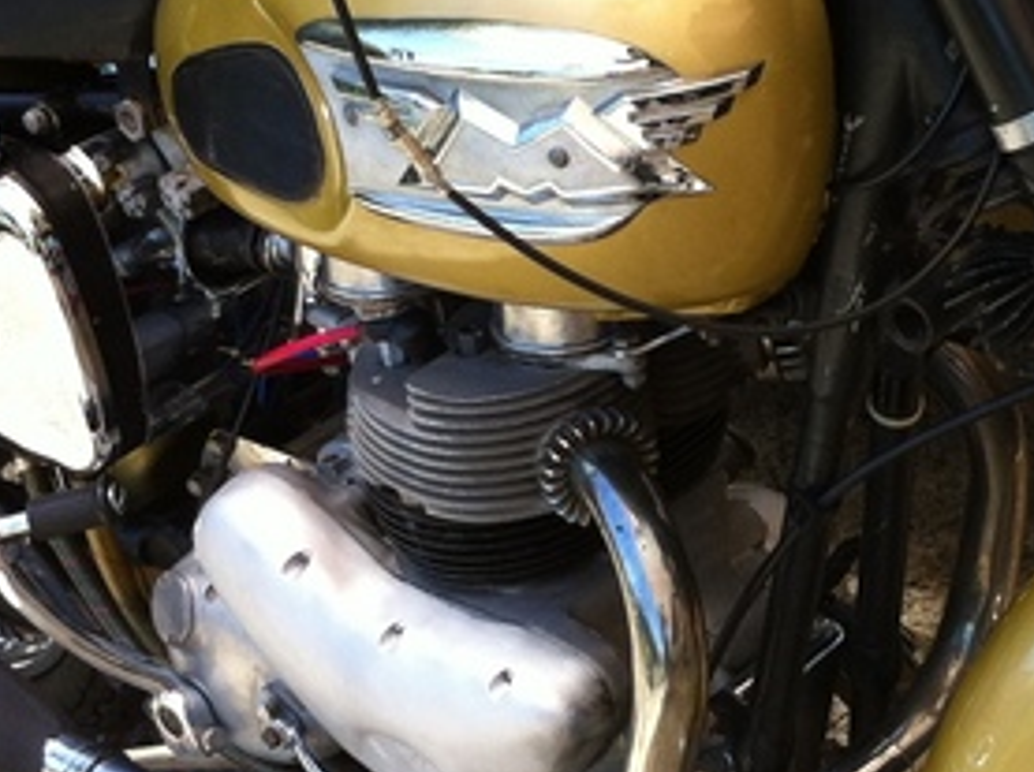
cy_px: 332
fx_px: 3013
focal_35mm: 101
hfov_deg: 19.2
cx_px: 855
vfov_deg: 14.6
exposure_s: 1/329
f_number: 2.8
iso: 80
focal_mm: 3.85
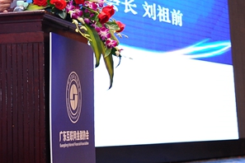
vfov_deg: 12.0
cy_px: 13
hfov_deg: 17.2
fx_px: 769
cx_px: -54
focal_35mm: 113
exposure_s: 1/100
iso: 1000
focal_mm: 42
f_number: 3.5
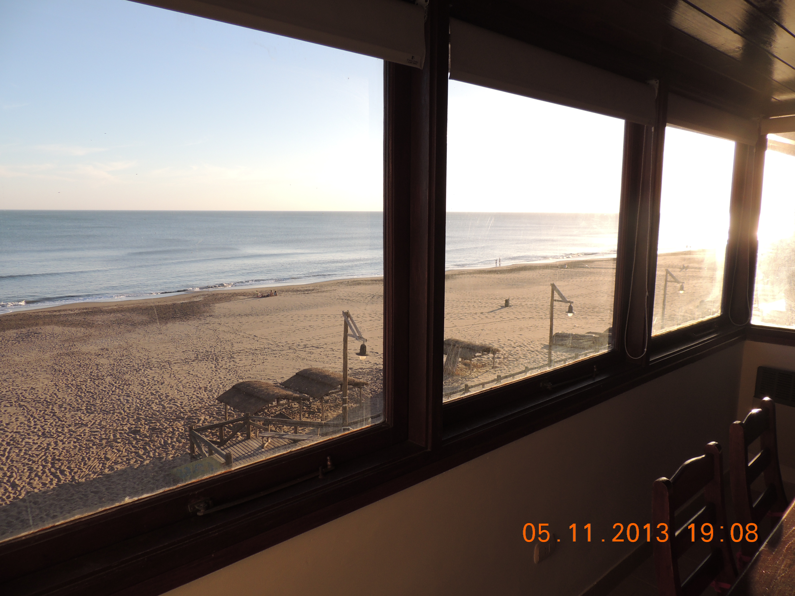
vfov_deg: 56.8
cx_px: 398
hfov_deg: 71.6
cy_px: 298
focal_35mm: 24
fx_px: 551
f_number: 3
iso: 100
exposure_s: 1/640
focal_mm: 4.3
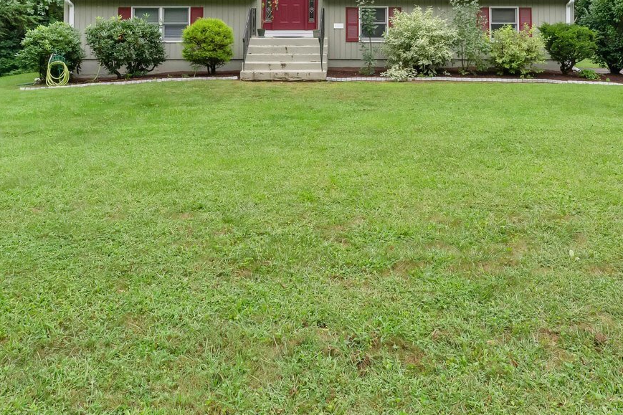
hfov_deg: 57.2
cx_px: 331
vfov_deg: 35.7
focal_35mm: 33
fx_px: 571
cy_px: -10
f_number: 10
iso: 800
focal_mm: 14
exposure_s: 1/320
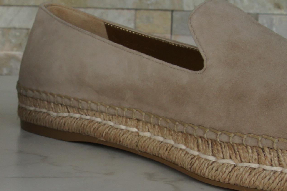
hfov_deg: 21.7
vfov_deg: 14.7
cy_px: 117
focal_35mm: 93
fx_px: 740
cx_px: 63
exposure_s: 1/125
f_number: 10
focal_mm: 17
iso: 200
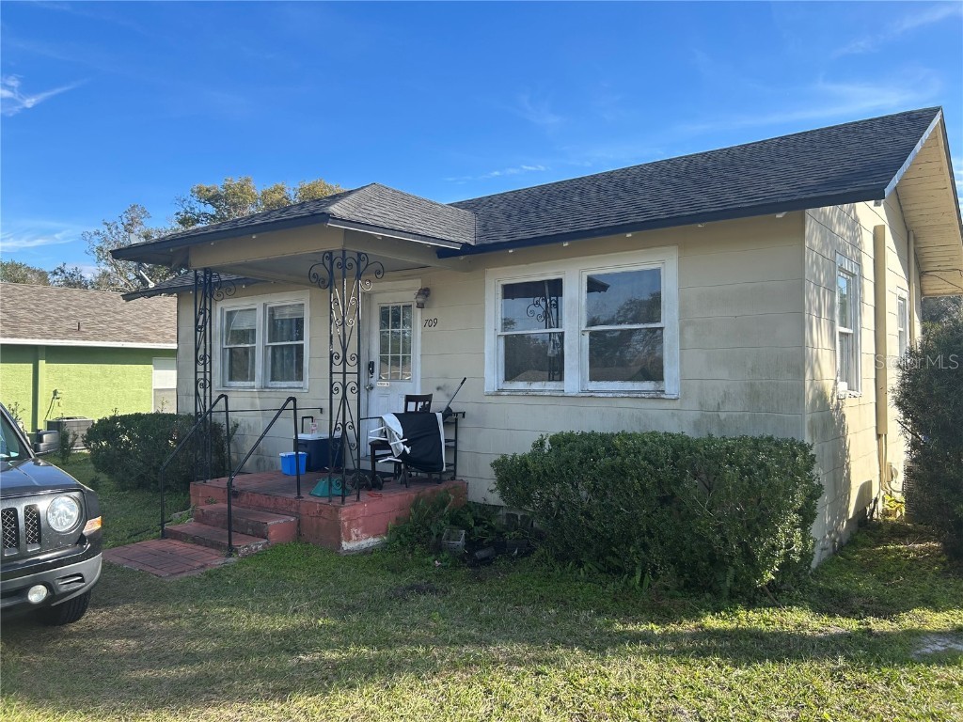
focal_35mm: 26
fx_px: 723
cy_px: 361
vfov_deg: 53.1
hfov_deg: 67.3
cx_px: 482
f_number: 1.5
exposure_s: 1/1724
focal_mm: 5.7
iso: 50
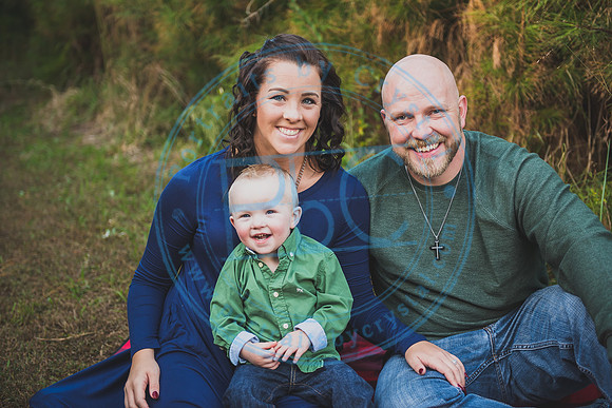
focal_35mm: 58
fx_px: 986
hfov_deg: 34.5
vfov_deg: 23.4
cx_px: 306
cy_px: 204
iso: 200
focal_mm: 58
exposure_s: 1/200
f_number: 2.8
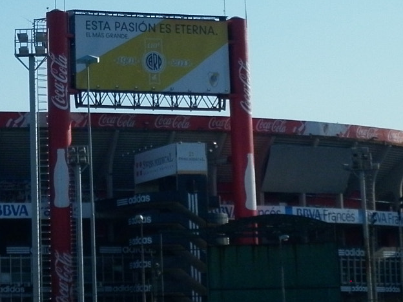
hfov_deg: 11.9
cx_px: -31
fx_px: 1909
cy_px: -94
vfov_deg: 8.9
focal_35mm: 164
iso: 80
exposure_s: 1/250
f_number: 9.7
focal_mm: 9
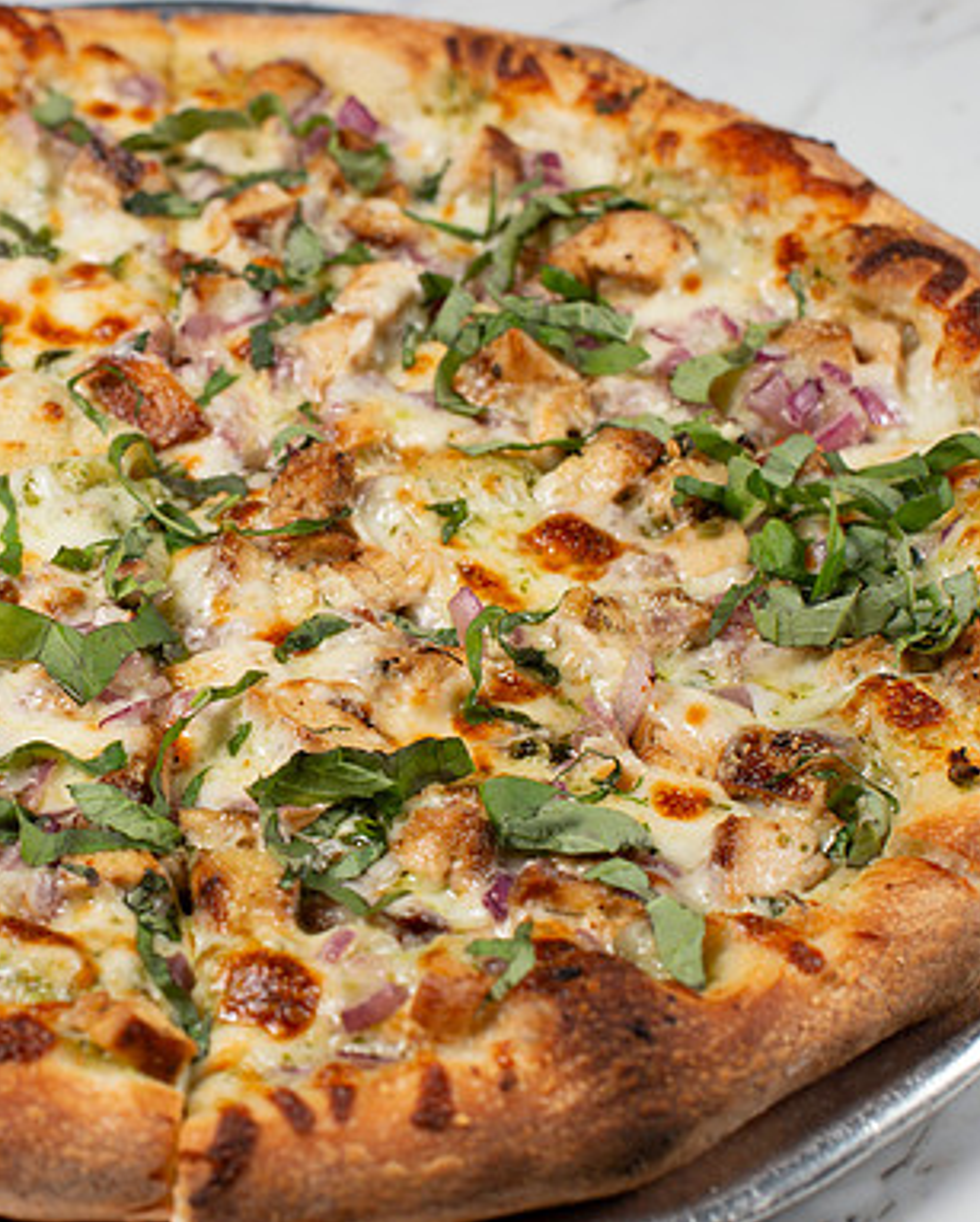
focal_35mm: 71
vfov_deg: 26.7
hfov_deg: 21.3
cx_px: 198
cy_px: 611
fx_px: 2571
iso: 200
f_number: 6.3
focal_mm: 50
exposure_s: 1/125
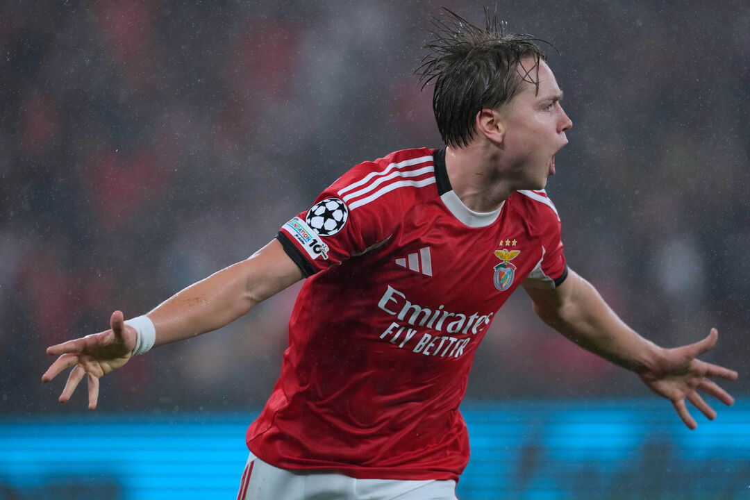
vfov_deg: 3.4
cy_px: 250
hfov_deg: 5.2
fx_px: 8333
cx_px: 375
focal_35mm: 400
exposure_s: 1/2000
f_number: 3.5
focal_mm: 400
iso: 3200
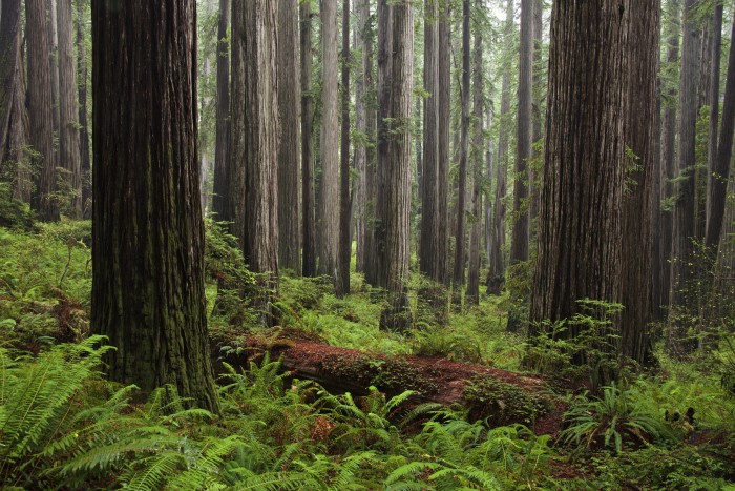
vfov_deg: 38.9
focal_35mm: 34
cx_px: 368
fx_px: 694
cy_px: 246
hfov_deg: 55.8
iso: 100
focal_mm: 34
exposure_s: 2
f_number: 13
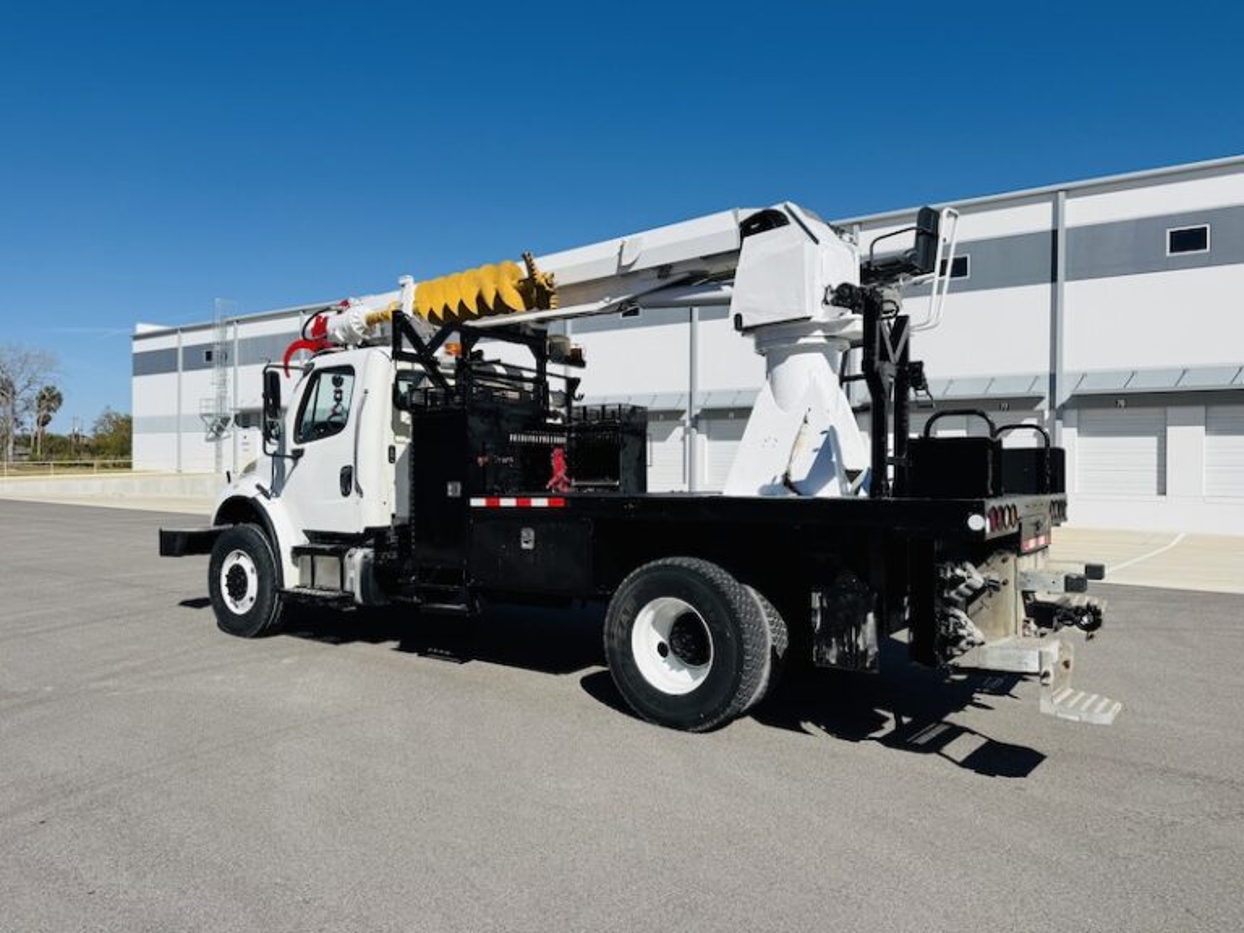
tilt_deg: +0.9
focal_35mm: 24
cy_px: 466
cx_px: 622
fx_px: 862
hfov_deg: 71.6
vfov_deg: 56.8
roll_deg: -0.7
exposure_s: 1/9091
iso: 80
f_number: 1.78
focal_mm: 6.76
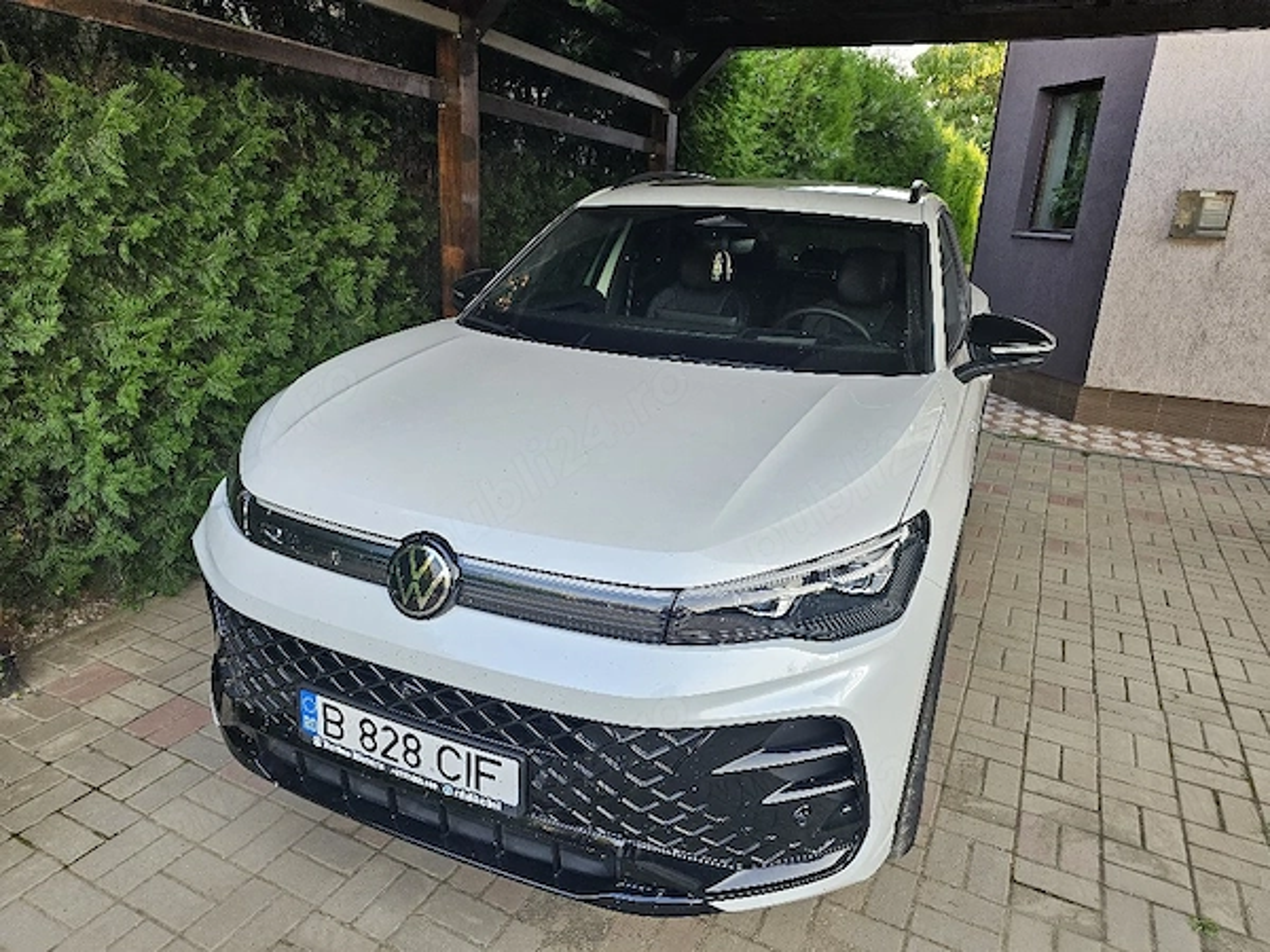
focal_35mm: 23
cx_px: 635
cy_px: 476
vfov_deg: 58.9
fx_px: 844
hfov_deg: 73.9
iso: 100
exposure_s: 1/208
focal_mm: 6.3
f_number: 1.7
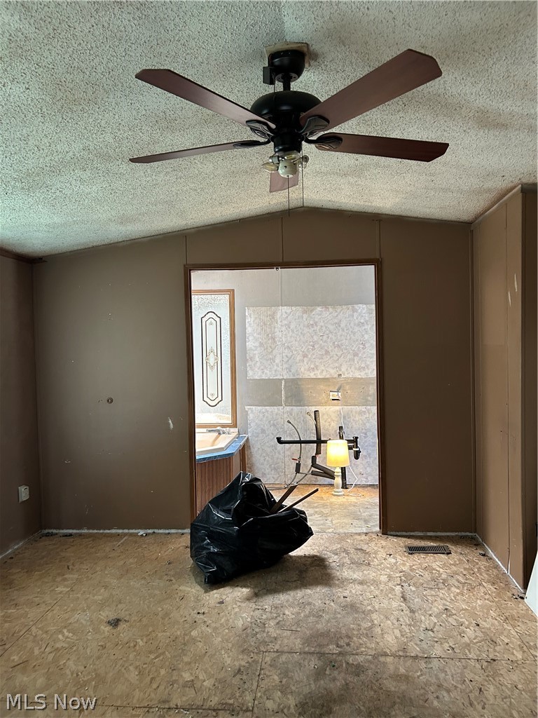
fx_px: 539
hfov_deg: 53.1
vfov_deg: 67.3
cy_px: 359
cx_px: 269
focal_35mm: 26
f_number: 1.5
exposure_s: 1/60
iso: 200
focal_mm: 5.7
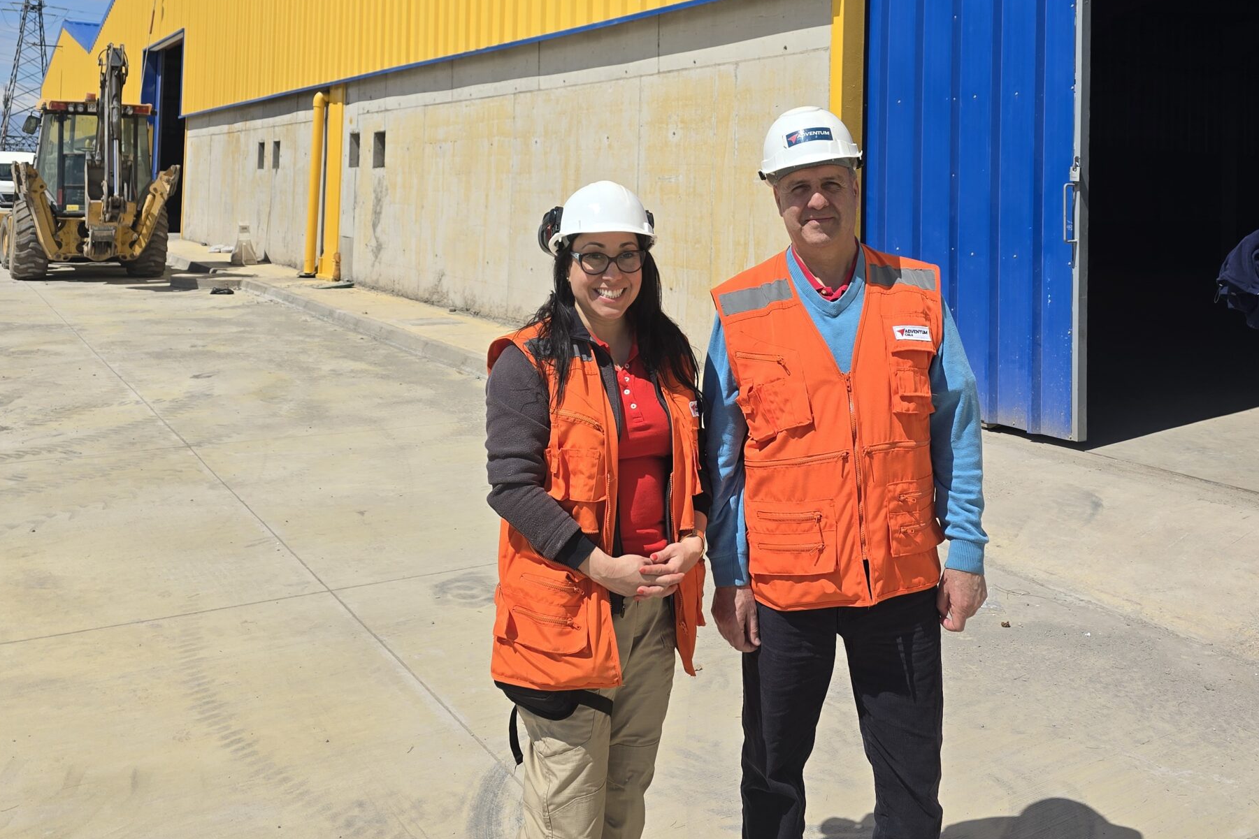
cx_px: 699
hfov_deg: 55.7
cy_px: 180
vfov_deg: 37.6
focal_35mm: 34
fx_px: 1189
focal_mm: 6.3
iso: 12
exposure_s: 1/1279
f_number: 1.7
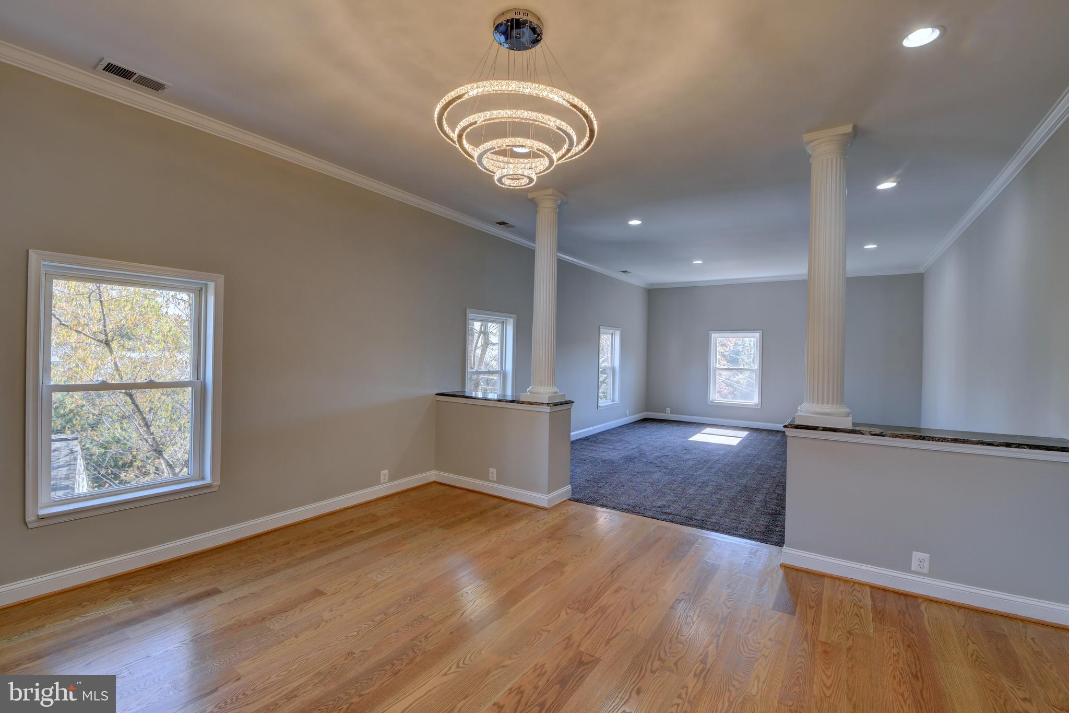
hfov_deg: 100.4
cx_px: 534
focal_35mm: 15
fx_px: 445
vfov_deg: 77.3
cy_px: 356
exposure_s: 1/10
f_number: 10
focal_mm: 10
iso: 200
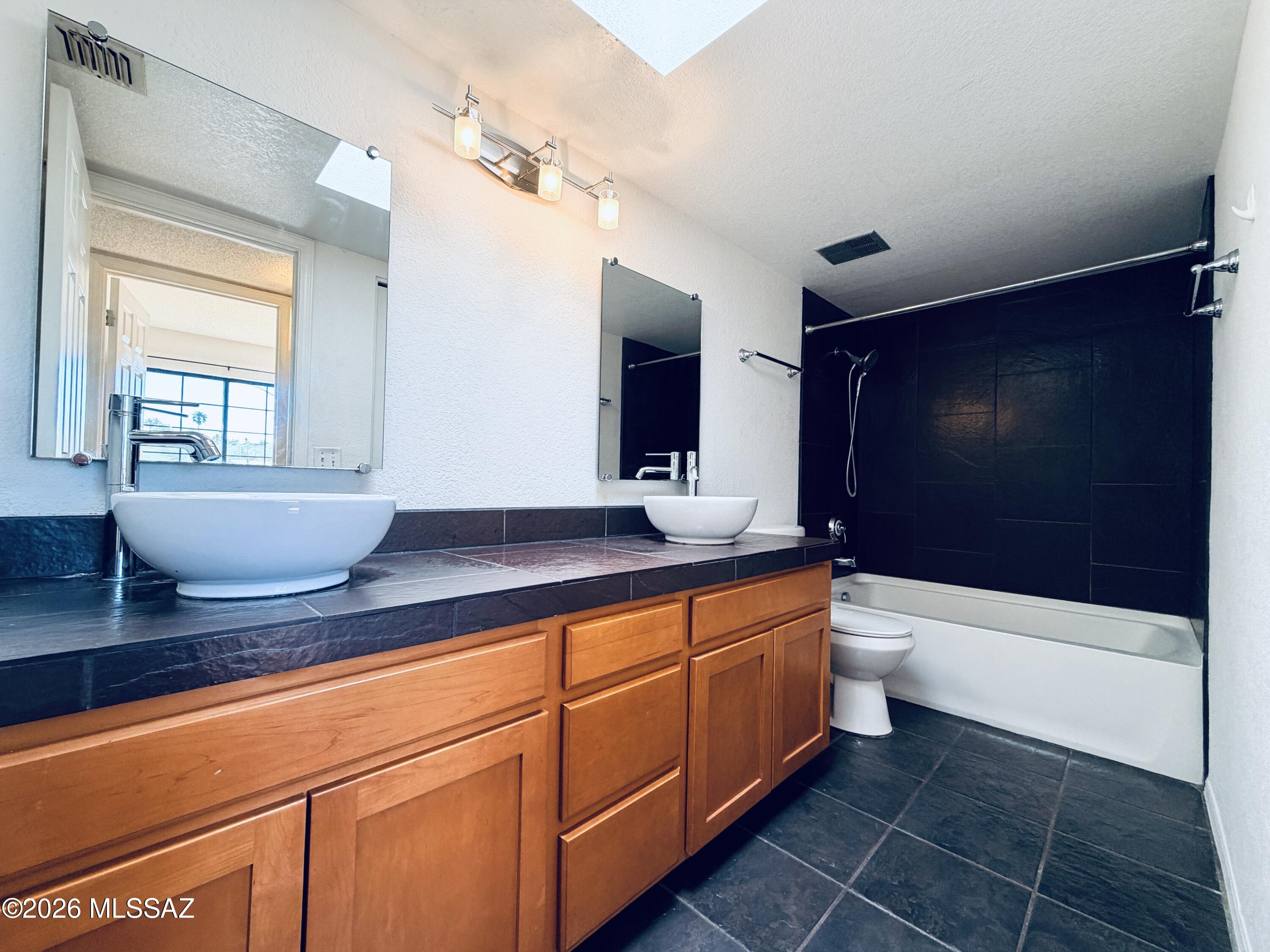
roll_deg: -1.3
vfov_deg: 85.7
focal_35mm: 14
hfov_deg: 102.1
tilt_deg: +0.7
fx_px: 514
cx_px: 635
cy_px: 476
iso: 125
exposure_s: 1/120
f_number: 2.2
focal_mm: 2.22
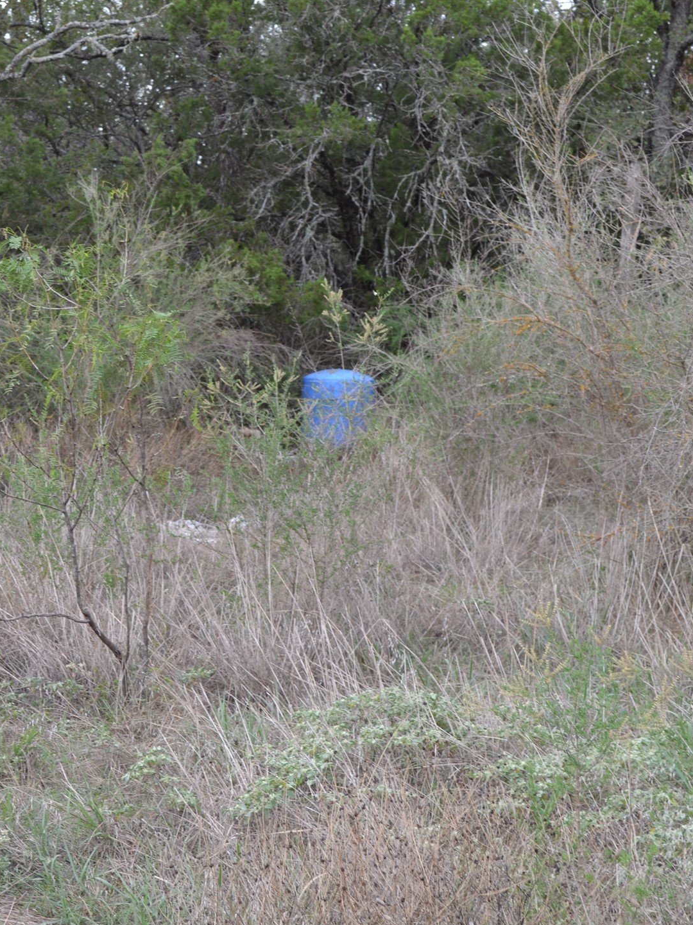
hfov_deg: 16.8
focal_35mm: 87
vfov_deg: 22.5
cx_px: 110
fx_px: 2322
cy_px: 462
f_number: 5.3
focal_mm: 40
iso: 100
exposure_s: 1/50
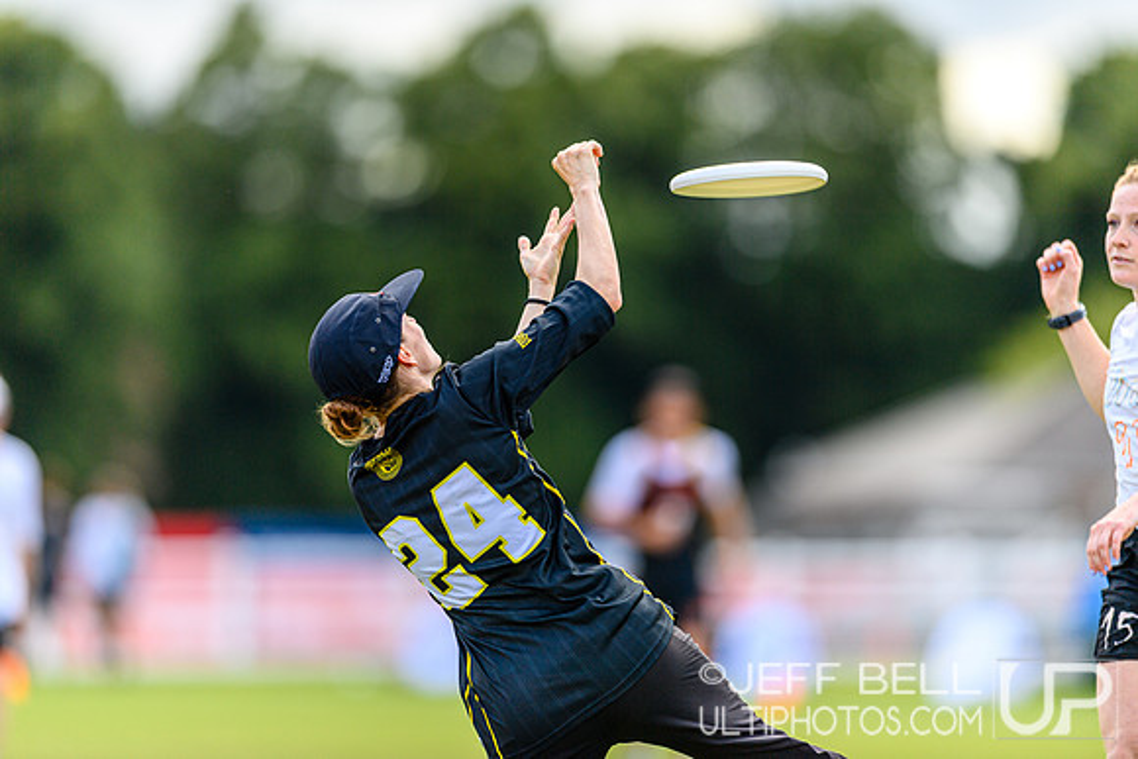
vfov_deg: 3.4
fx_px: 12647
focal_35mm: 400
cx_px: 569
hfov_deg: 5.2
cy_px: 380
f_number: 3.2
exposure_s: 1/1250
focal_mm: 400
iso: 160
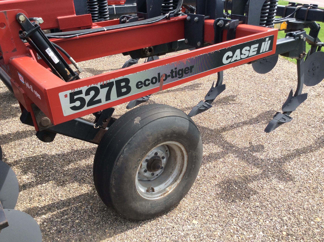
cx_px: 162
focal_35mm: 32
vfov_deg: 44.1
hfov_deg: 56.9
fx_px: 299
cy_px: 121
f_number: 2.4
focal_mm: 3.3
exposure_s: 1/643
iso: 32
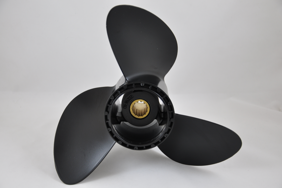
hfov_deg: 29.9
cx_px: 141
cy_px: 94
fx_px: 528
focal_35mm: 68
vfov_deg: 20.1
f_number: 5
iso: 400
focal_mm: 45
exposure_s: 1/25
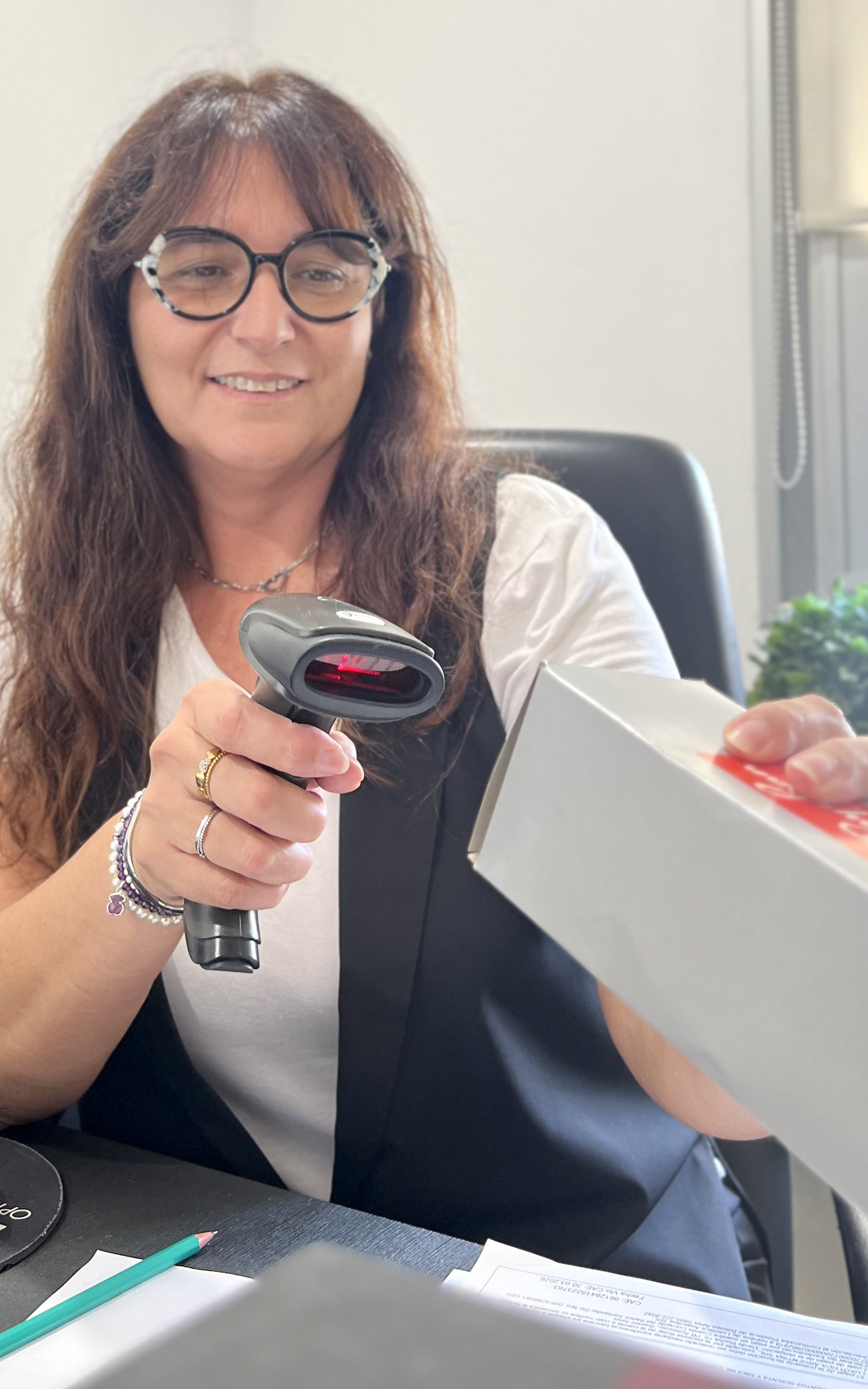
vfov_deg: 66.5
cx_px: 414
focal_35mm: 28
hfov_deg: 44.5
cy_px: 693
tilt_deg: +5.1
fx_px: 1060
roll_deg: +0.7
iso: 80
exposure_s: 1/50
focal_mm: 5.7
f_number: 1.5
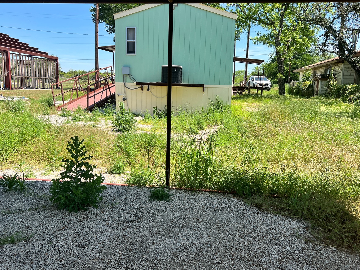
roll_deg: -2.0
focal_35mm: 31
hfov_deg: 58.4
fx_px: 322
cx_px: 183
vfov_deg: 45.4
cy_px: 126
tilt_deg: -7.8
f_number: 1.5
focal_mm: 5.7
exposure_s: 1/2353
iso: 50
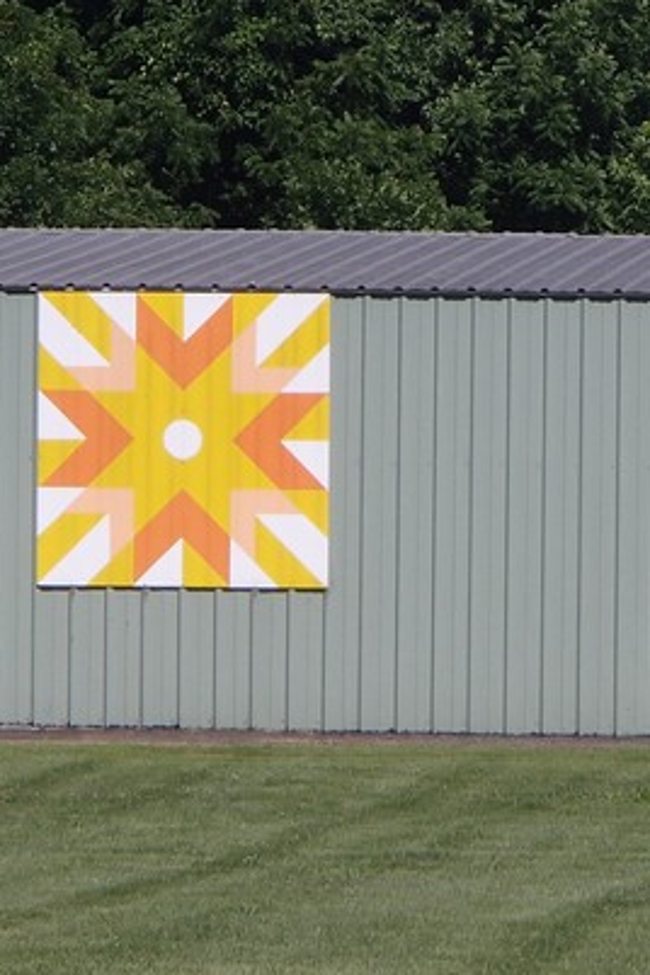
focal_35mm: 326
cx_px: 267
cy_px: 537
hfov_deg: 4.2
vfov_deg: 6.3
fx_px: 8828
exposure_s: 1/500
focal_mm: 25
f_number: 5.9
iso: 100
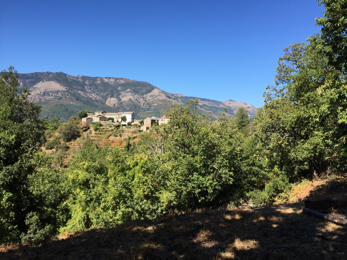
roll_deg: -1.8
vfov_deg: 48.2
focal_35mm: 29
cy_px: 130
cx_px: 174
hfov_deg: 61.7
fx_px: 291
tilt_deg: -0.1
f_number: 2.2
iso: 32
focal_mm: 4.15
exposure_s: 1/1199
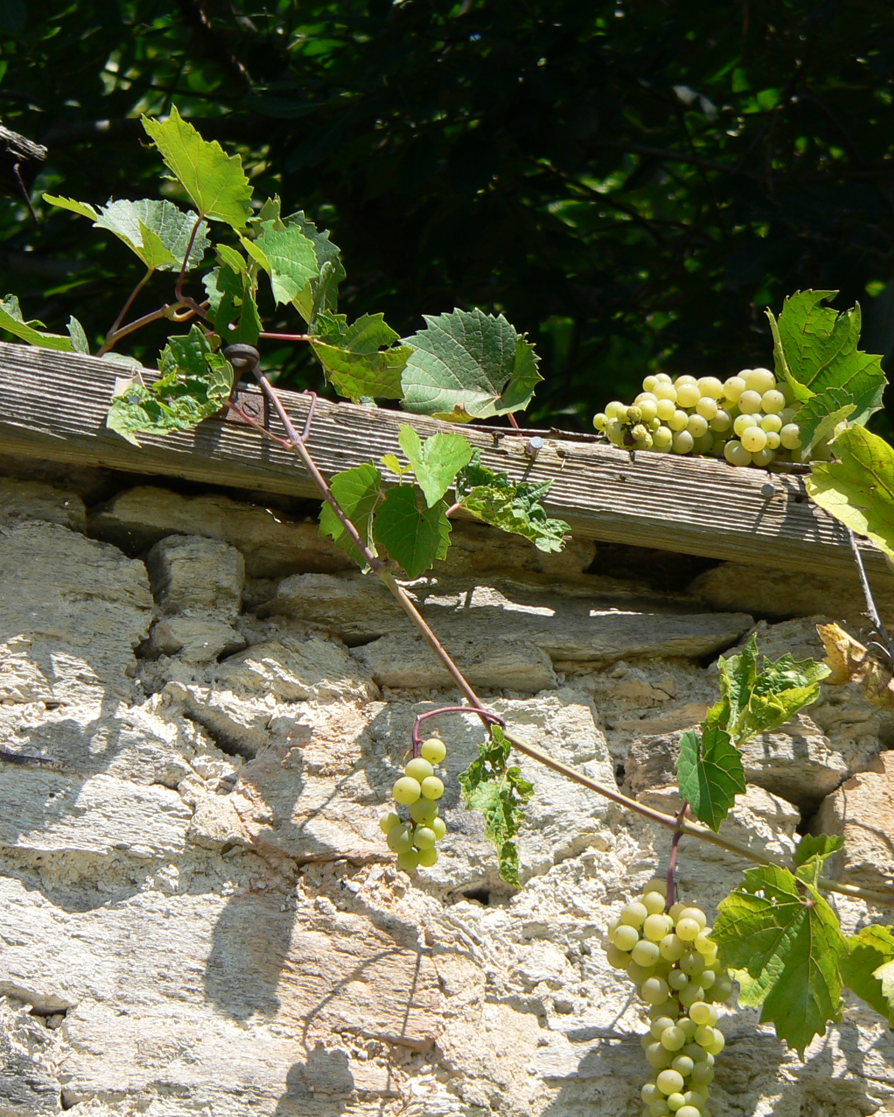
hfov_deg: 6.1
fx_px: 8367
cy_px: 559
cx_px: 679
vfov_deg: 7.6
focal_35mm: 253
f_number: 4
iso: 80
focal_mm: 32.3
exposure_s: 1/400
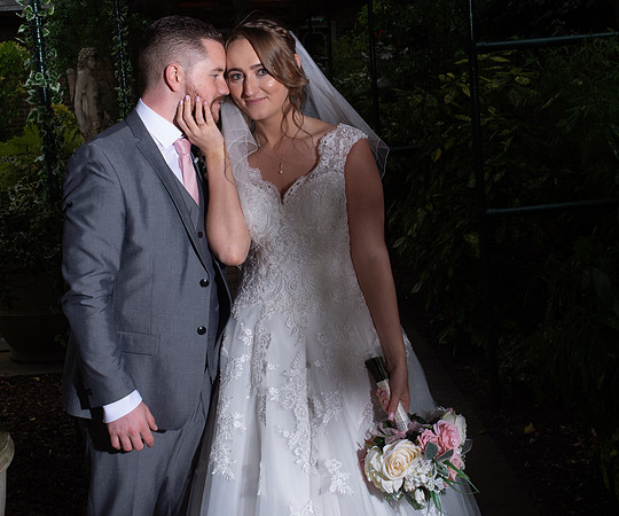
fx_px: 1030
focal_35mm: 55
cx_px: 273
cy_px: 185
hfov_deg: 33.4
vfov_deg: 28.0
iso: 200
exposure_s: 1/125
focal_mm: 35
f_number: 16
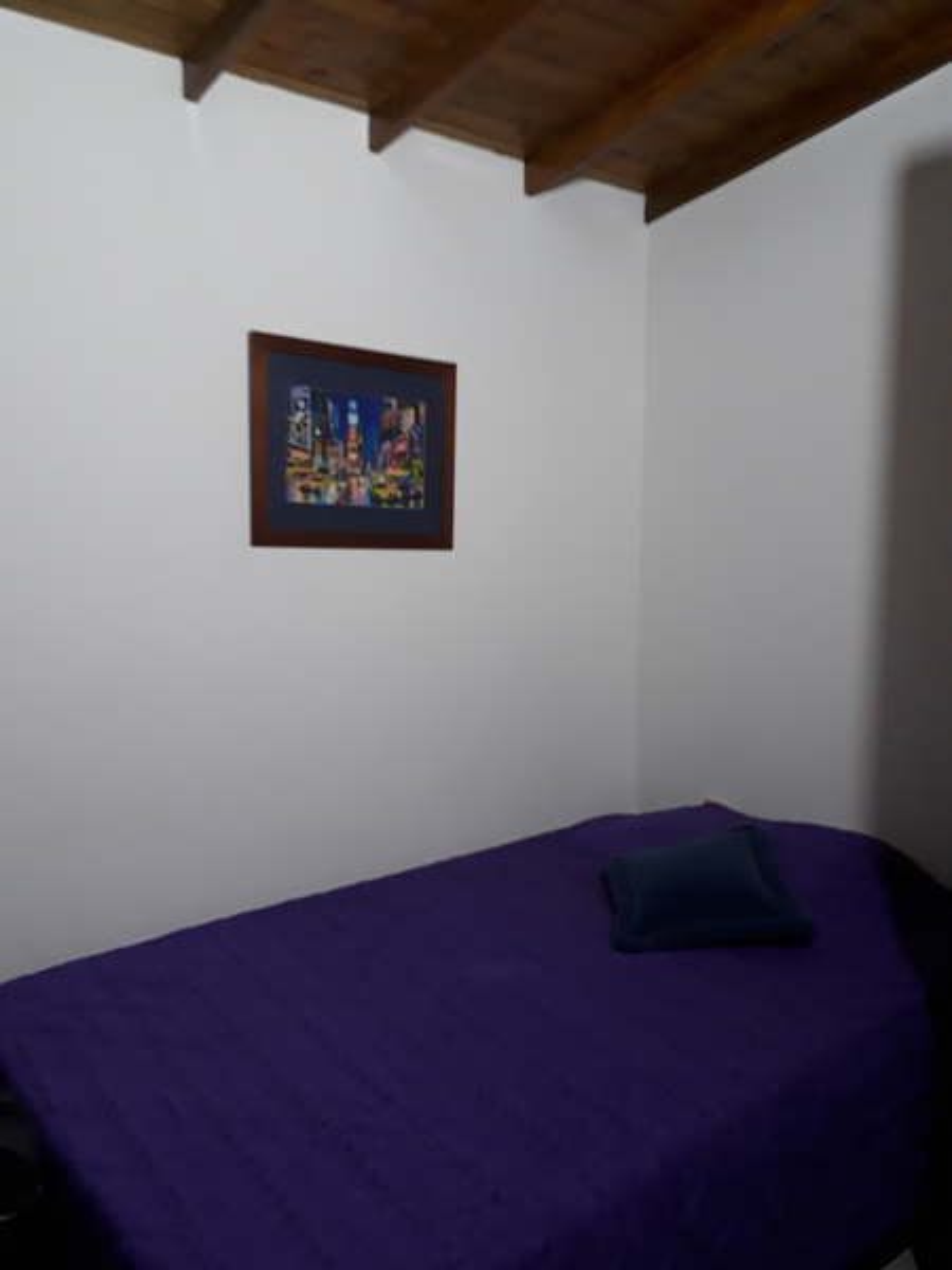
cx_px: 476
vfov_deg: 65.3
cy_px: 635
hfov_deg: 51.4
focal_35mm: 27
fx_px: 990
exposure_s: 1/25
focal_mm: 3.6
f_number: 1.9
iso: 160
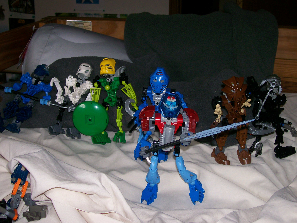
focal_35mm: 46
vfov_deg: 31.5
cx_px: 149
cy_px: 109
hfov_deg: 41.2
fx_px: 395
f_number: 3
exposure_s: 1/73.1
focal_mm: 7.6
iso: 80
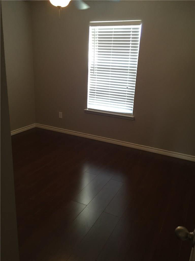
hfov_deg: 48.2
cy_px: 130
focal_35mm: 29
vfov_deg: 61.7
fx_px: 218
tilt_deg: -16.6
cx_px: 98
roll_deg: -2.5
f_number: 2.2
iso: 160
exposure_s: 1/33
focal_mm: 4.15
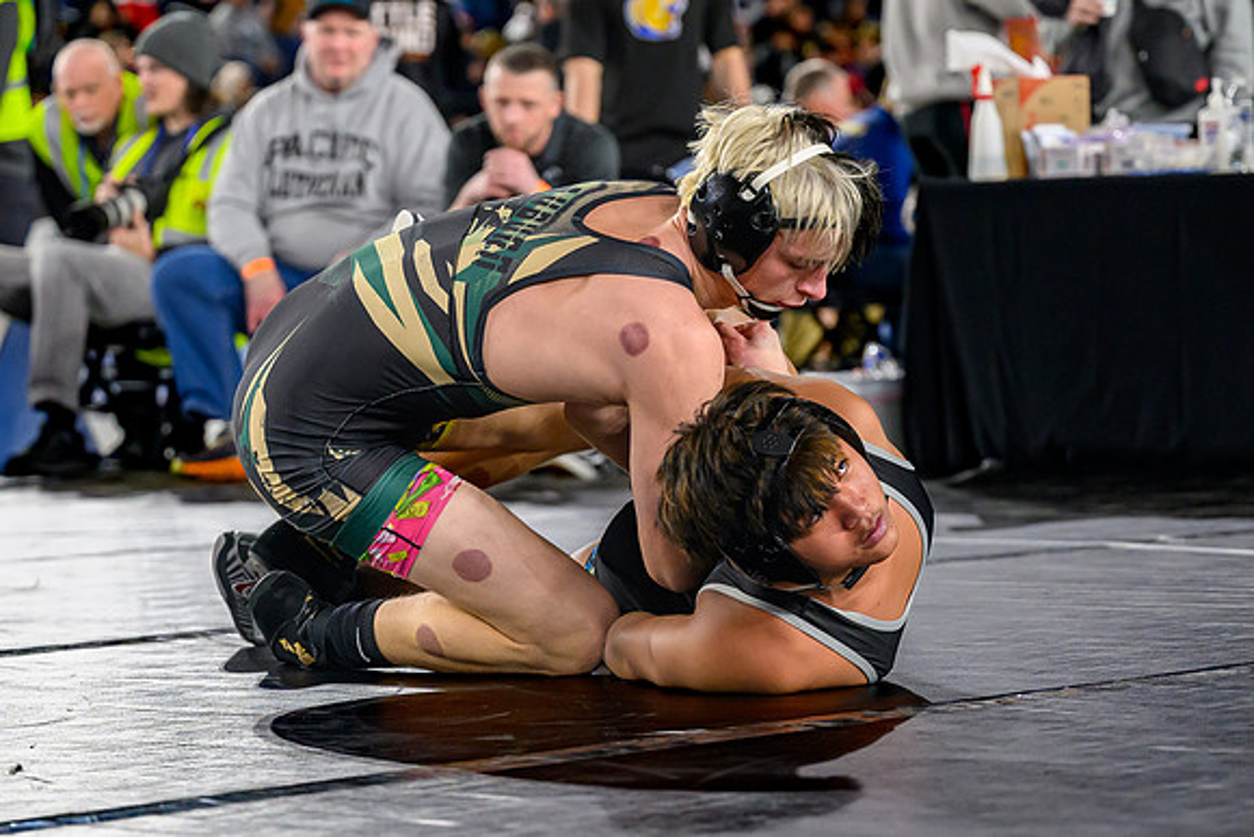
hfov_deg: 13.4
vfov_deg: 9.0
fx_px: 5342
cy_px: 503
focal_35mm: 153
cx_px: 553
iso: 1100
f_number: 2.8
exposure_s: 1/800
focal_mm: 78
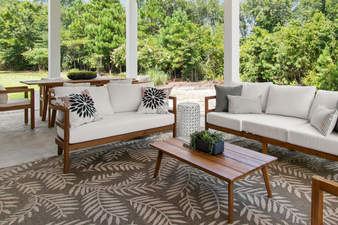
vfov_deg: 47.9
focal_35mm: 26
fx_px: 244
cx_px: 221
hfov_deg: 67.8
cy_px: 59
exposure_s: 1/25
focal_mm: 10
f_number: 4.5
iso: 100
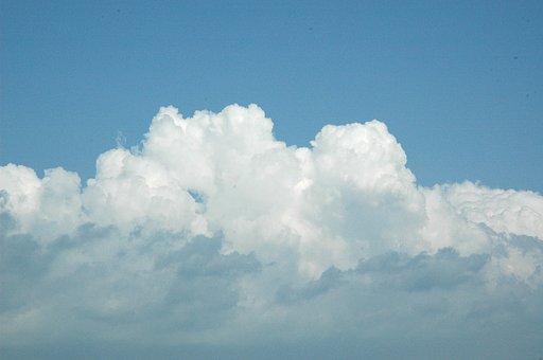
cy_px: 180
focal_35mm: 105
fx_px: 1582
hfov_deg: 19.5
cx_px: 272
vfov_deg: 13.0
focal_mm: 70
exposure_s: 1/1000
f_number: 16
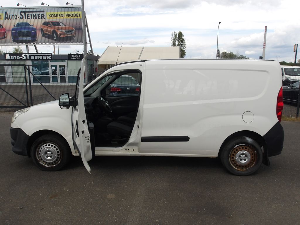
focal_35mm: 27
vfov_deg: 51.4
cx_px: 150
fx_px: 234
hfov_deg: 65.3
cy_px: 112
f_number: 10.4
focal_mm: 4.9
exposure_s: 1/106
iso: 100
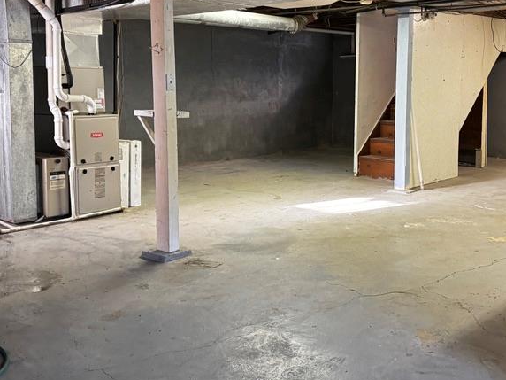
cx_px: 296
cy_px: 151
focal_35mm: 43
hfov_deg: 43.7
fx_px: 629
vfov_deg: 33.5
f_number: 1.78
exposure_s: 1/60
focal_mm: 6.76
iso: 320
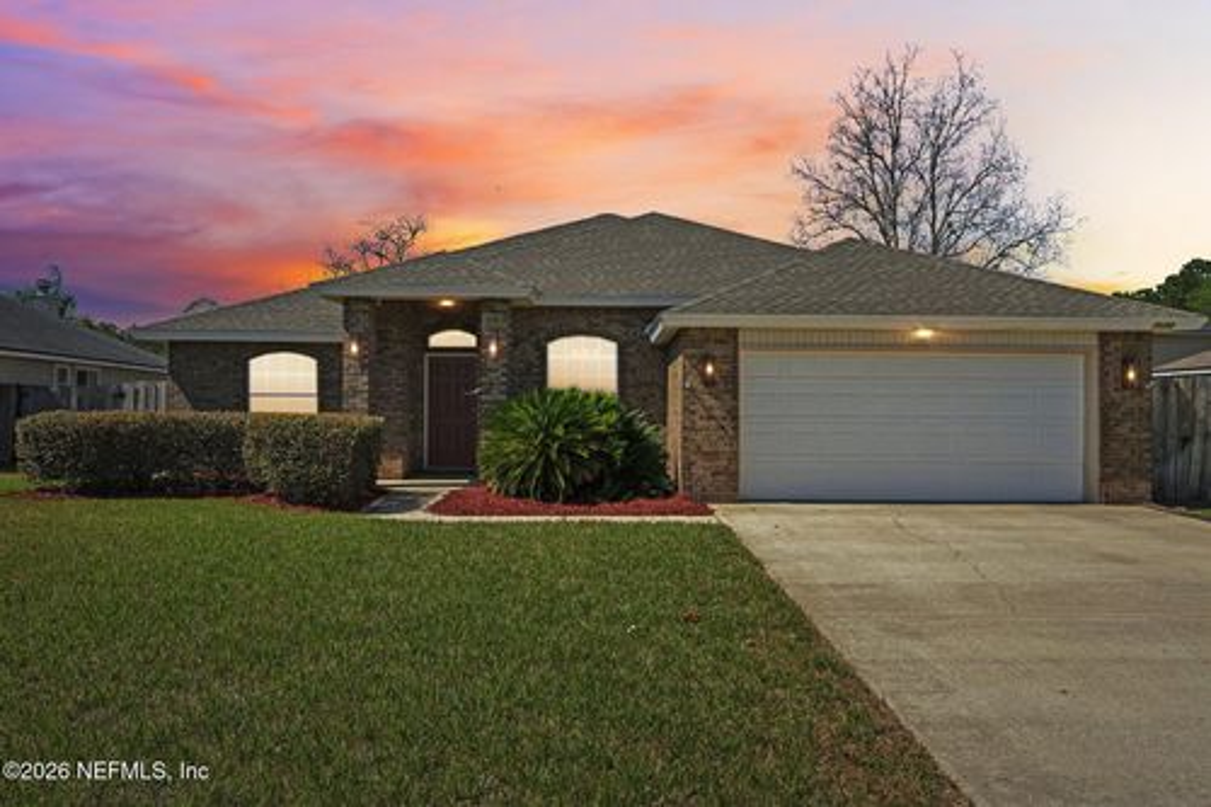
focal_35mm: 22
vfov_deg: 56.1
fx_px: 757
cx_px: 606
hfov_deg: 77.3
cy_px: 404
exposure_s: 1/250
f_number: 8
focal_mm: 22.5
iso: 100
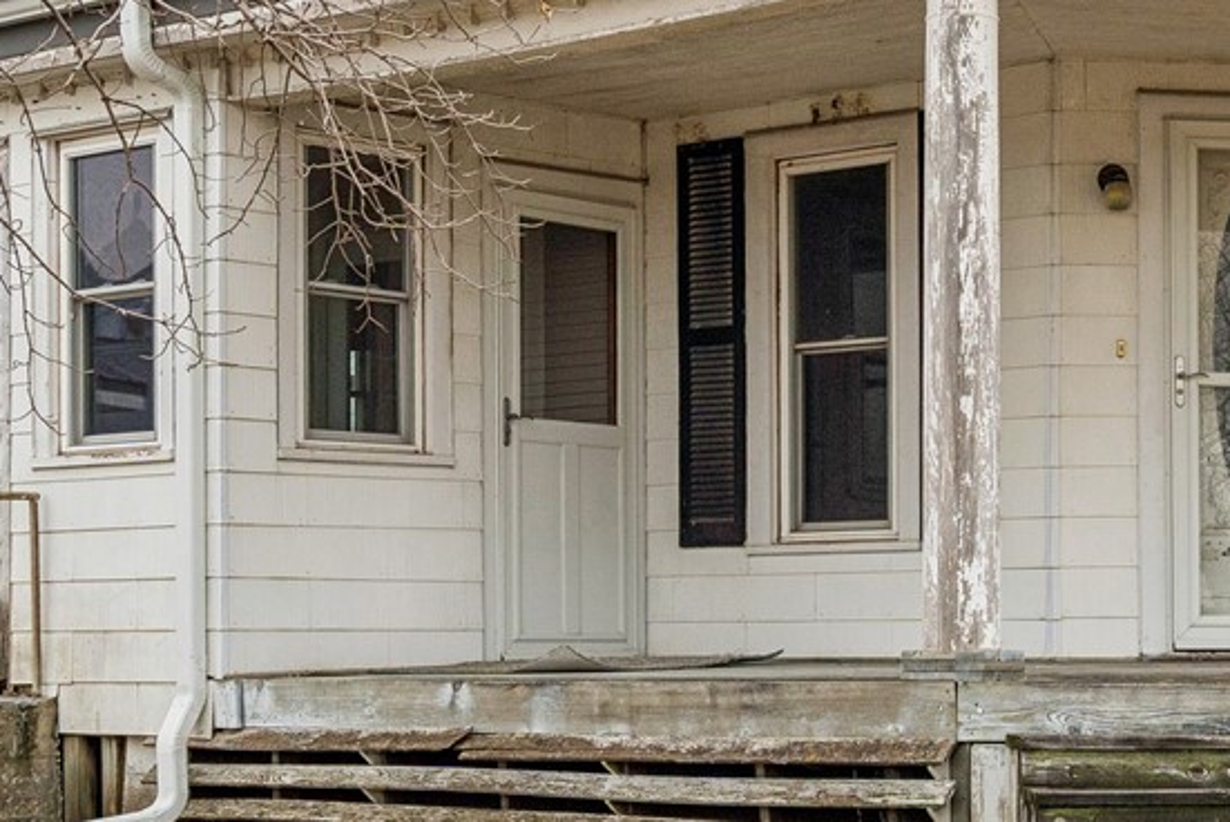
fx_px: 2735
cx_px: 1003
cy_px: 48
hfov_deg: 24.9
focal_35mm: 80
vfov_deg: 16.8
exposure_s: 1/400
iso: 400
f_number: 9
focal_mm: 26
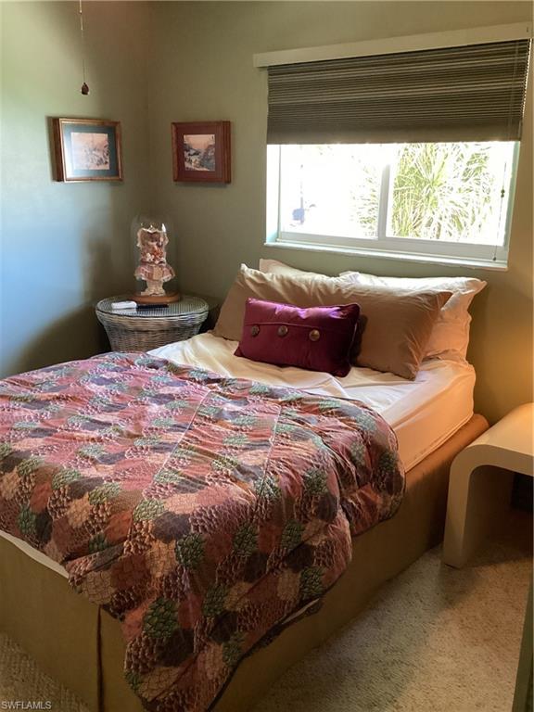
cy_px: 356
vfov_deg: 58.4
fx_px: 638
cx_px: 267
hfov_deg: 45.4
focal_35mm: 31
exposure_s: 1/40
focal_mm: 3.3
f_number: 2.4
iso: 320
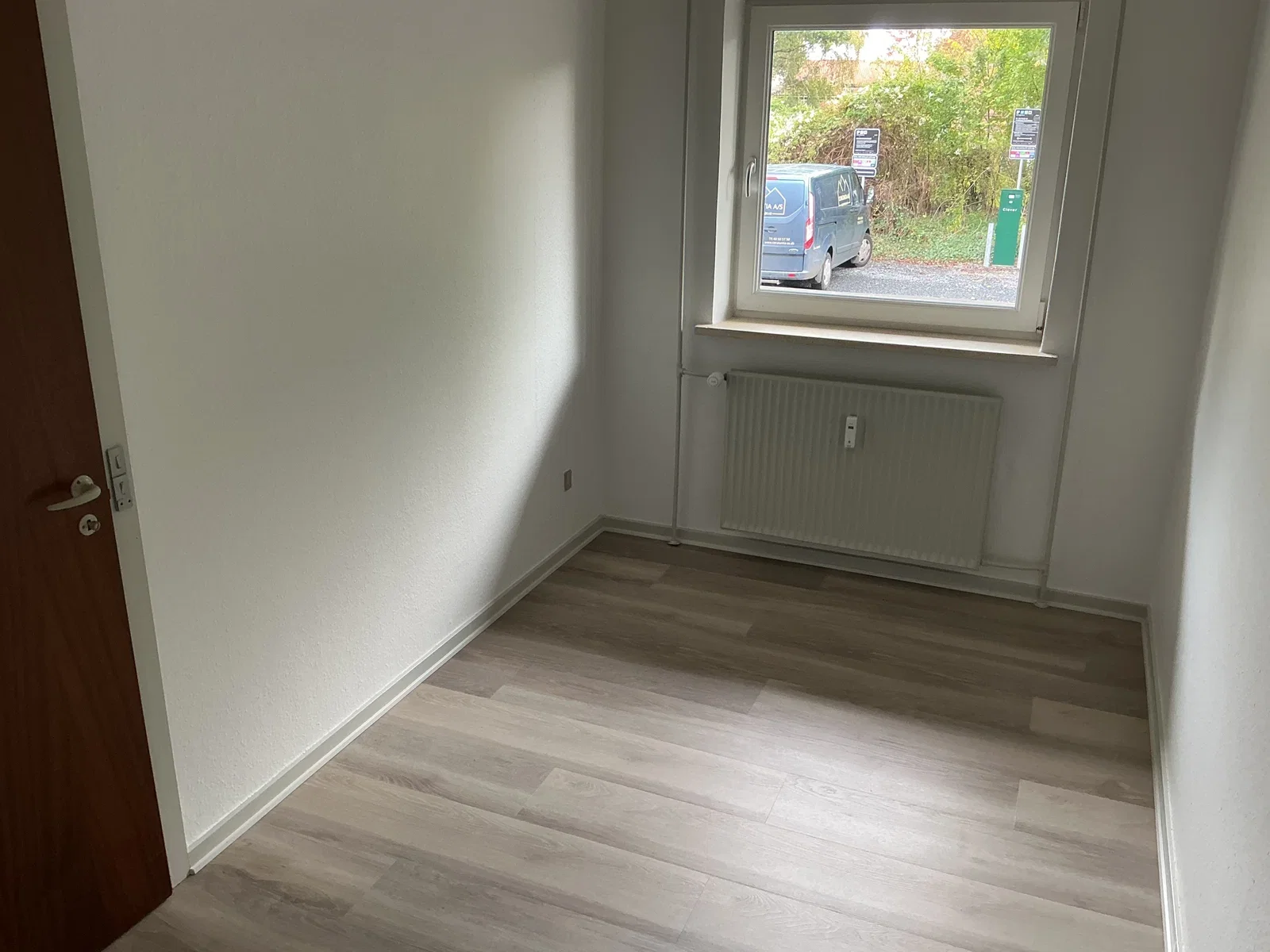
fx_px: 1064
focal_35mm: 29
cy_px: 476
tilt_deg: -18.4
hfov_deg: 61.7
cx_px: 635
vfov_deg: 48.2
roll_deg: -0.3
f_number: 1.8
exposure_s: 1/50
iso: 64
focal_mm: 3
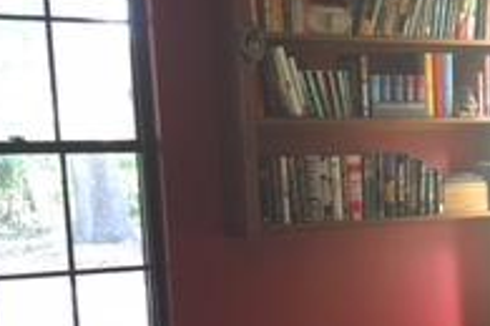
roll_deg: -0.1
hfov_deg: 19.4
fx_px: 1347
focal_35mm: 99
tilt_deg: -8.4
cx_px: 585
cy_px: 361
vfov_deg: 13.5
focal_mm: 4.15
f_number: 2.2
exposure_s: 1/15
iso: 40
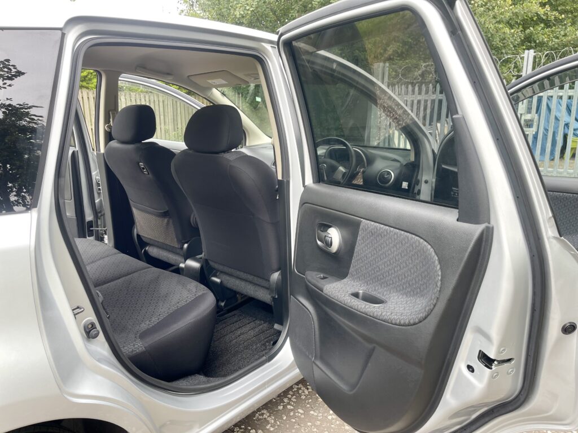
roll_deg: -0.1
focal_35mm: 25
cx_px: 289
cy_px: 216
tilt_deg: -14.3
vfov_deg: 54.9
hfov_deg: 69.4
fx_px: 417
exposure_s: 1/219
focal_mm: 5.1
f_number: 1.6
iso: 32
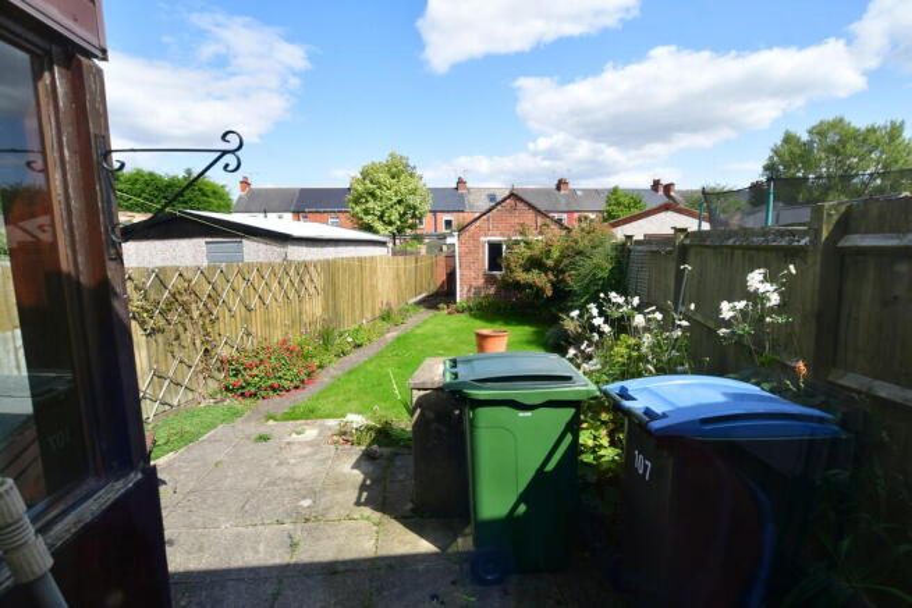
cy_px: 304
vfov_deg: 69.7
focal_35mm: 17
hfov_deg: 92.4
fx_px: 437
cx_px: 456
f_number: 8
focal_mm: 11.5
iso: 200
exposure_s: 1/250
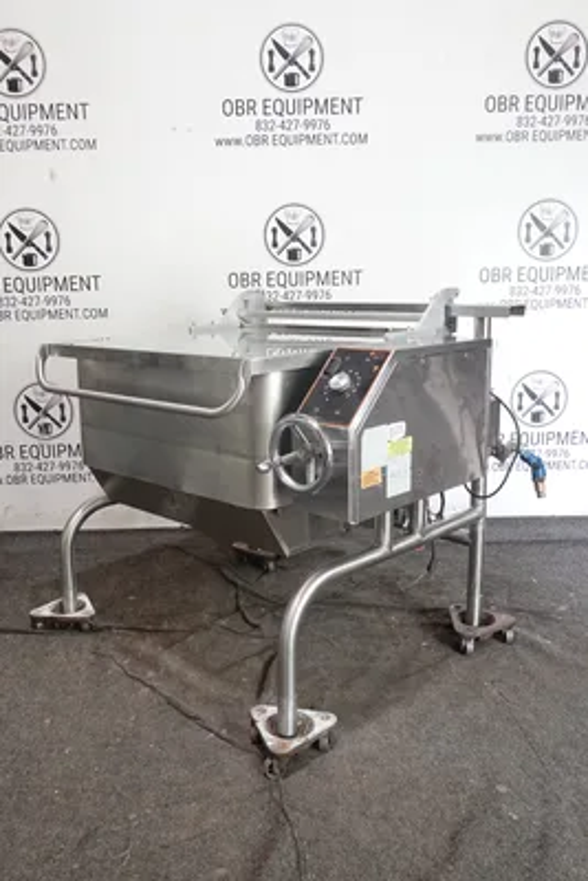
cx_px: 294
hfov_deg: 42.4
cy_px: 440
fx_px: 759
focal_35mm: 31
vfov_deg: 60.3
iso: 640
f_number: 3.5
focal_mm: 11.52
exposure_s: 1/40
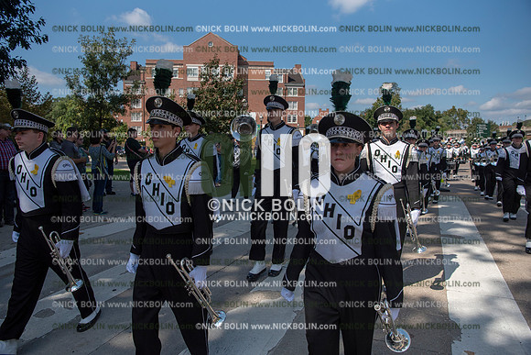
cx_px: 266
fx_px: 354
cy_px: 178
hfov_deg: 73.7
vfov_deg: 53.2
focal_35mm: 24
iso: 400
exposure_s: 1/4000
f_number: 5
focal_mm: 24
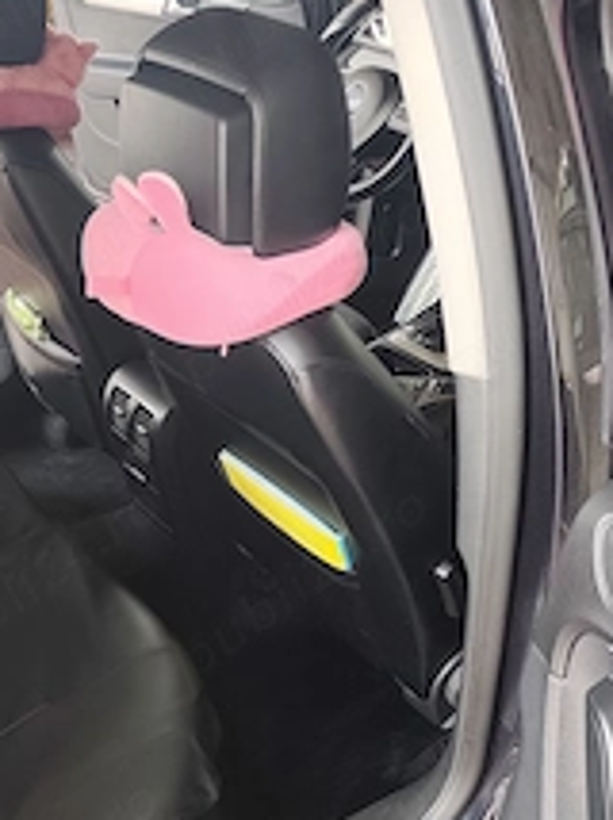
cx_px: 169
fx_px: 1017
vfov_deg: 42.1
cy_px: 648
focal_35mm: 43
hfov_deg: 33.0
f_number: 1.65
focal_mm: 6.19
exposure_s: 1/50
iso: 100
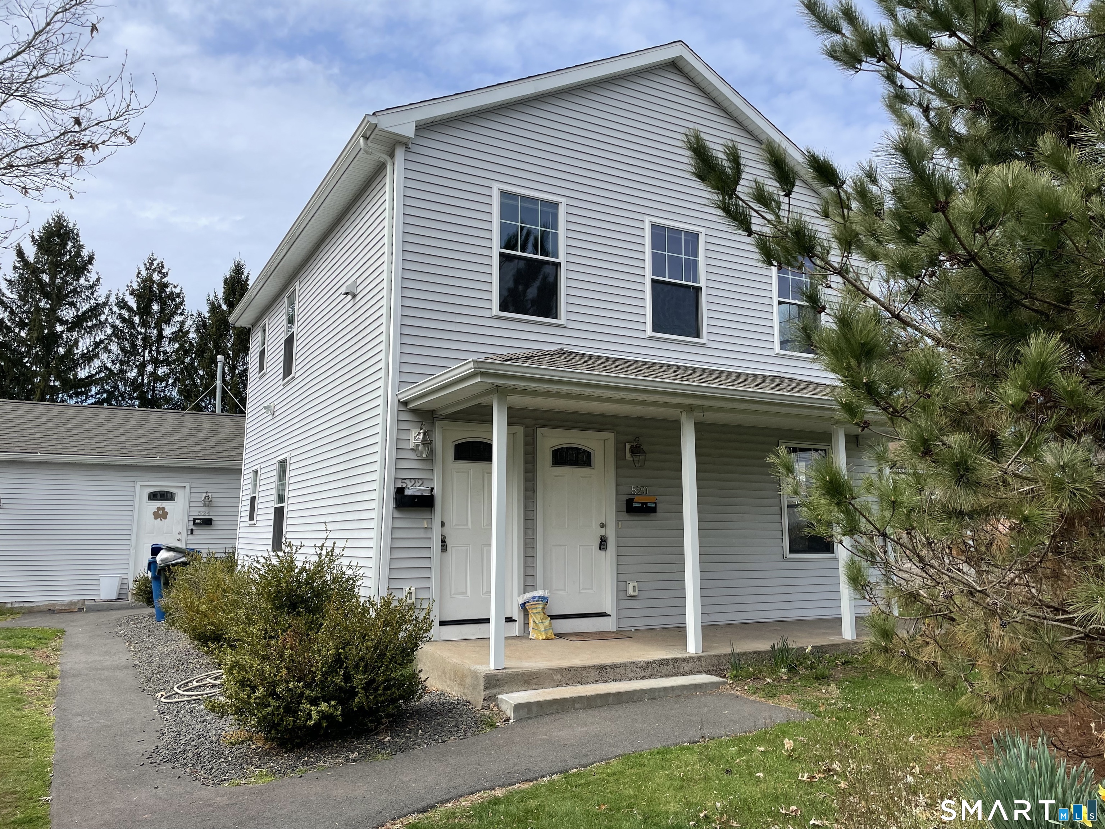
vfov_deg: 53.1
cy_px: 414
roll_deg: +0.3
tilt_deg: +8.0
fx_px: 830
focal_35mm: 26
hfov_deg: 67.3
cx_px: 552
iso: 32
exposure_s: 1/2817
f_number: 1.6
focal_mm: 4.2
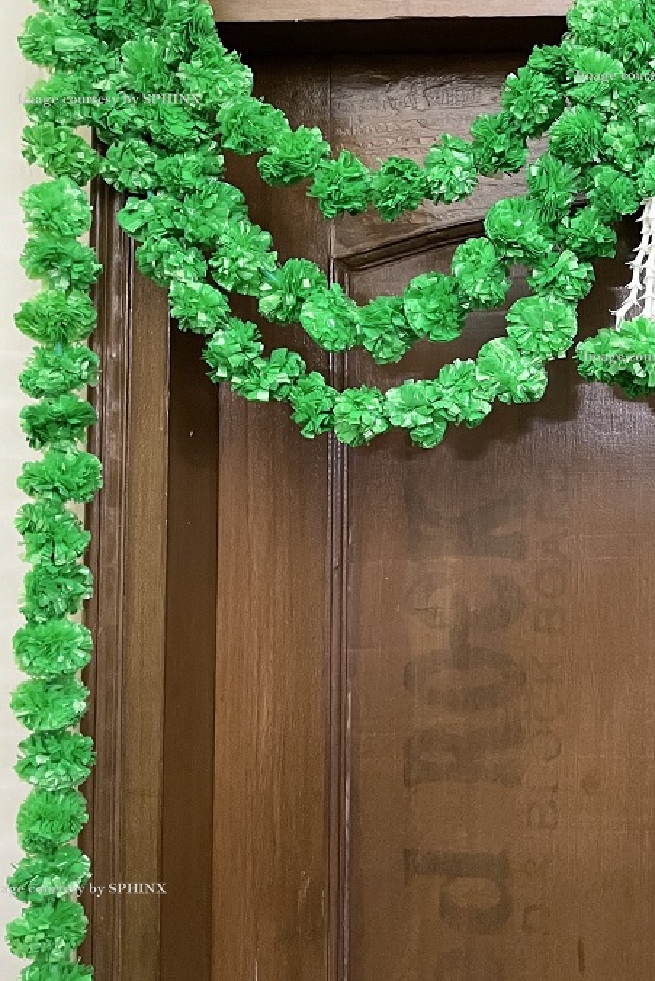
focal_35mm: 48
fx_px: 1309
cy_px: 418
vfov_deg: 41.0
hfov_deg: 26.2
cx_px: 691
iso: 320
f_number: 1.6
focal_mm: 4.2
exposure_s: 1/33
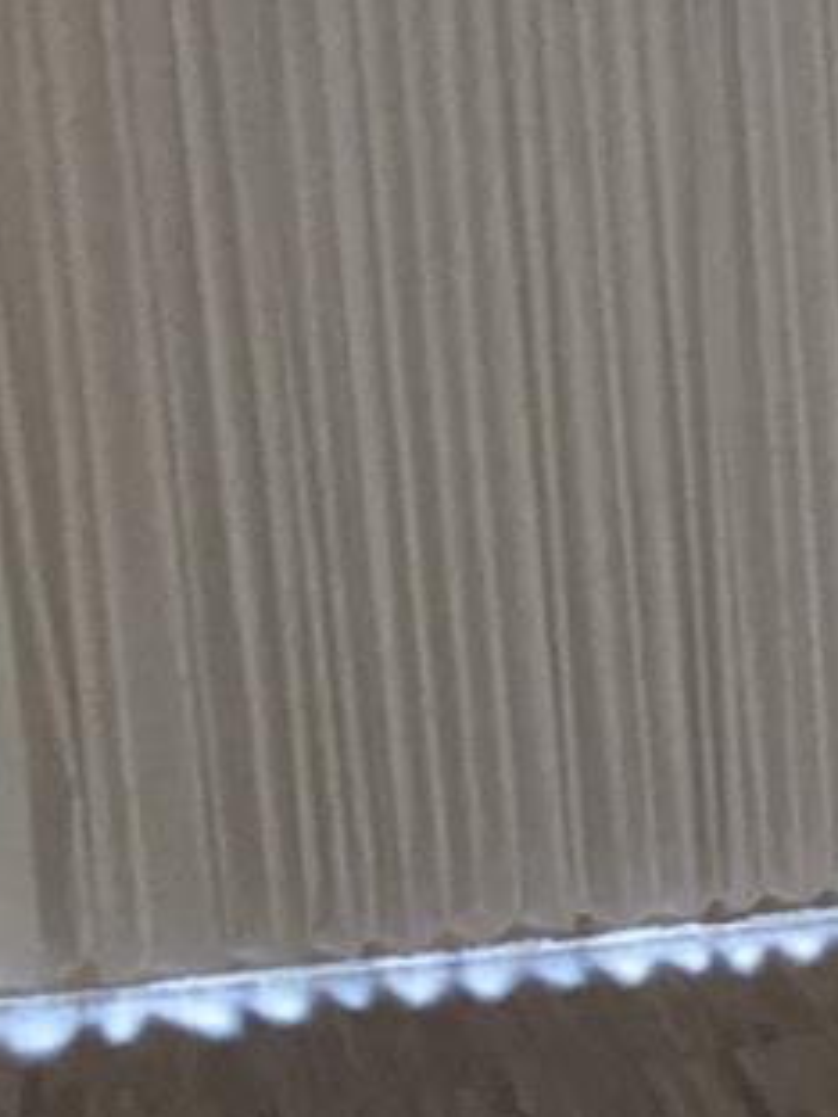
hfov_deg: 13.2
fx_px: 3357
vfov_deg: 18.8
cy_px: 766
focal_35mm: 104
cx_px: 1379
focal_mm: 4.44
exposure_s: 1/15
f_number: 1.8
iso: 3585
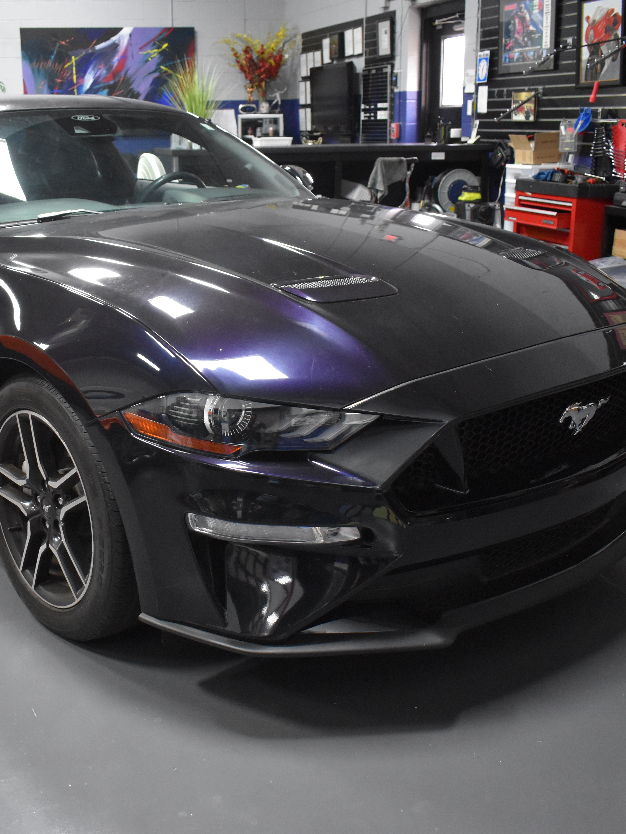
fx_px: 940
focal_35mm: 39
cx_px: 205
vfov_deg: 47.9
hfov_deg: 36.4
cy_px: 417
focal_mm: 18
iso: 2200
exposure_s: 1/125
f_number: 3.5
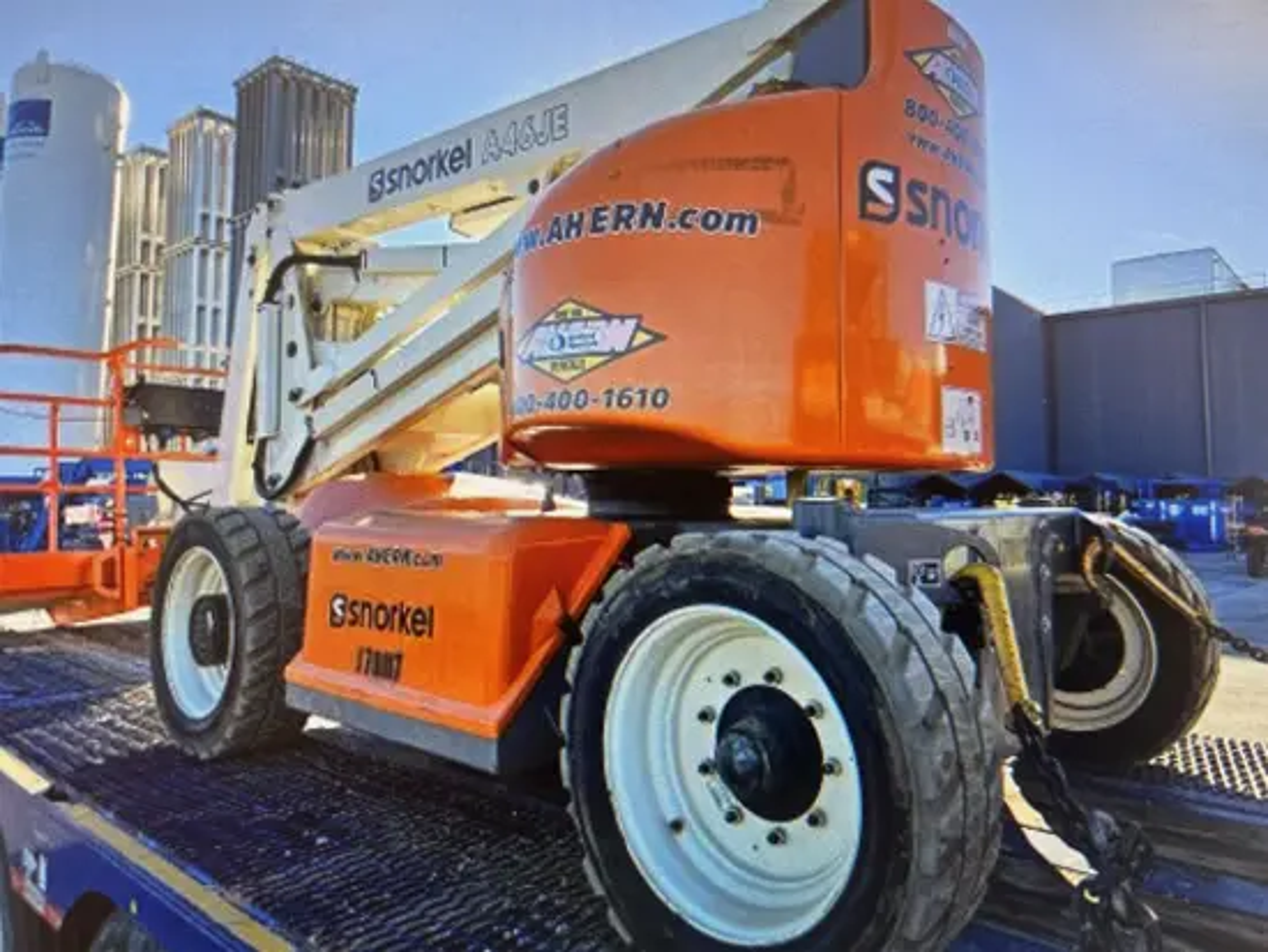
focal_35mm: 26
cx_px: 634
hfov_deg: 67.3
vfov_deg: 53.1
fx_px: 953
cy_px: 476
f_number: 1.5
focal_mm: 5.7
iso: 80
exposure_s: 1/60
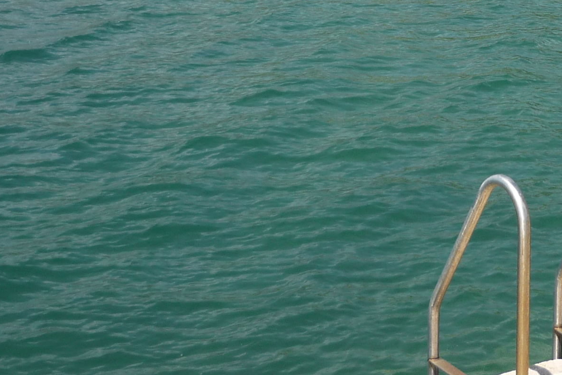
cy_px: -41
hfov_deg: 24.5
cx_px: 478
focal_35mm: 81
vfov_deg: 16.3
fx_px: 1265
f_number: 8
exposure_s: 1/200
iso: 100
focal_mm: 5.5
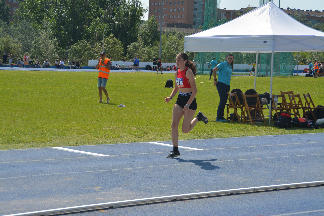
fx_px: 945
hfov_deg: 19.5
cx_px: 162
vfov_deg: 13.0
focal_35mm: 105
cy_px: 108
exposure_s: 1/1600
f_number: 7.1
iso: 400
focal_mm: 70
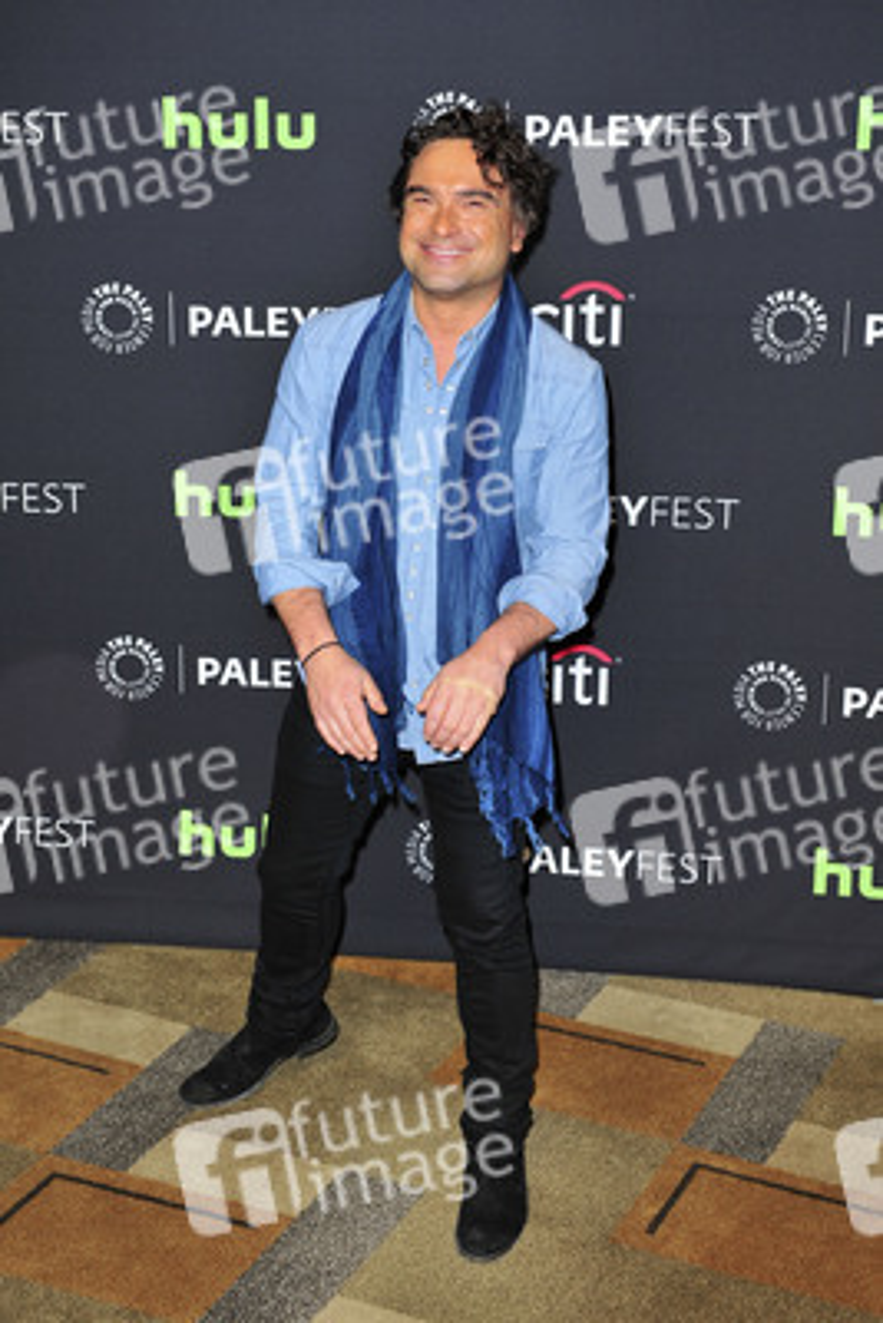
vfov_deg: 34.5
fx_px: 2132
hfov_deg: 23.4
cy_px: 662
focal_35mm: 58
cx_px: 442
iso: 500
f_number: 4.5
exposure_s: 1/320
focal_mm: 58
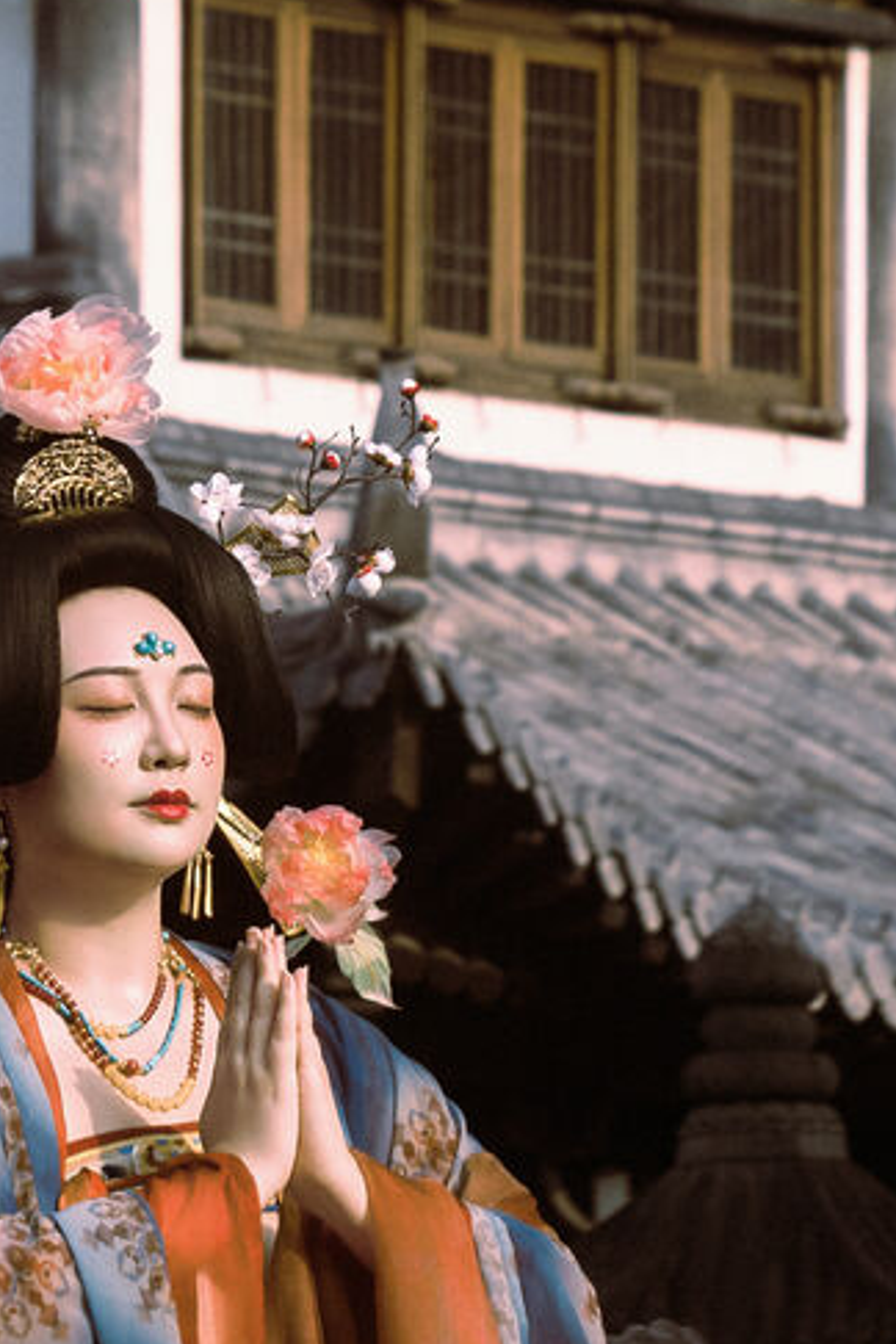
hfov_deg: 3.9
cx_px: 282
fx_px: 13140
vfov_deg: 5.8
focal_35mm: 352
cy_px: -75
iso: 320
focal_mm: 95
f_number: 8
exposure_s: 1/1250
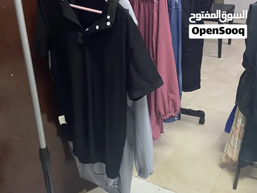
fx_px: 193
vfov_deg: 53.1
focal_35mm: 26
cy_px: 96
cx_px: 128
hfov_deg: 67.3
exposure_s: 1/33
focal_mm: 4.25
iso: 500
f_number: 1.8
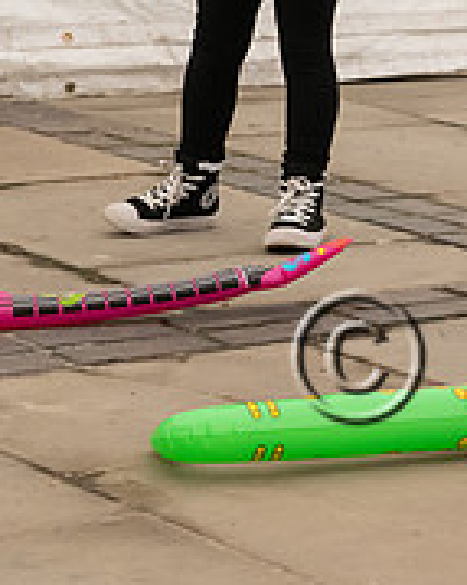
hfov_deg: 8.1
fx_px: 3164
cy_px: -25
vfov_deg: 10.5
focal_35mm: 183
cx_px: 869
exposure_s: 1/320
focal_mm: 60
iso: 2500
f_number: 8
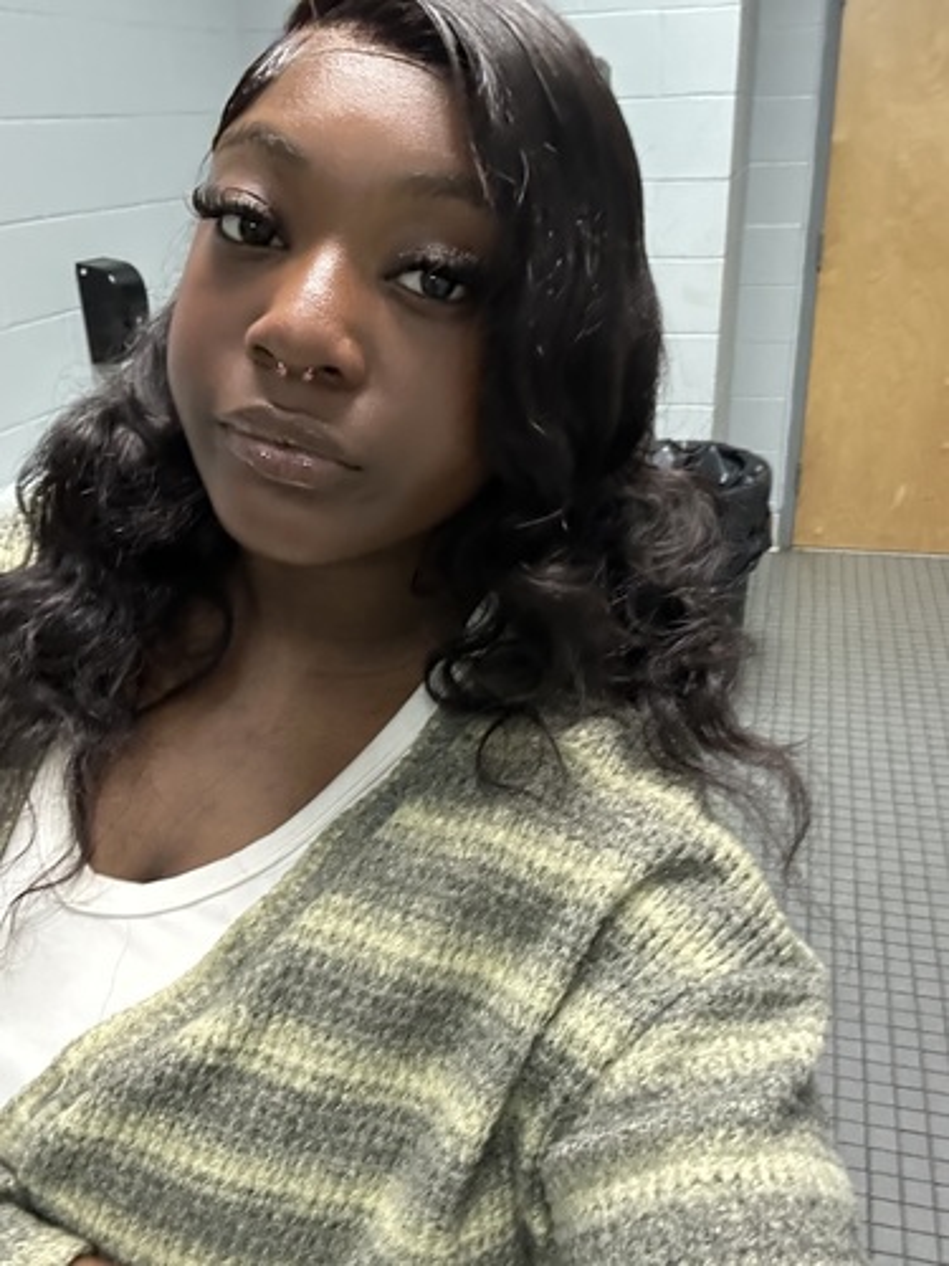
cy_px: 633
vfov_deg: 60.0
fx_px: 1097
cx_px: 474
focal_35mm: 30
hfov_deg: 46.8
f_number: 1.9
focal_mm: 2.69
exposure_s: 1/30
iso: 500
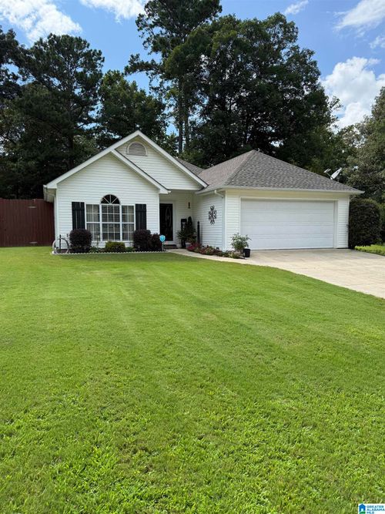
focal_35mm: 24
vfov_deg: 71.6
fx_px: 356
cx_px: 192
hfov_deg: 56.8
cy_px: 257
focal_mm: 6.76
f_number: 1.78
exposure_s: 1/2801
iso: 100
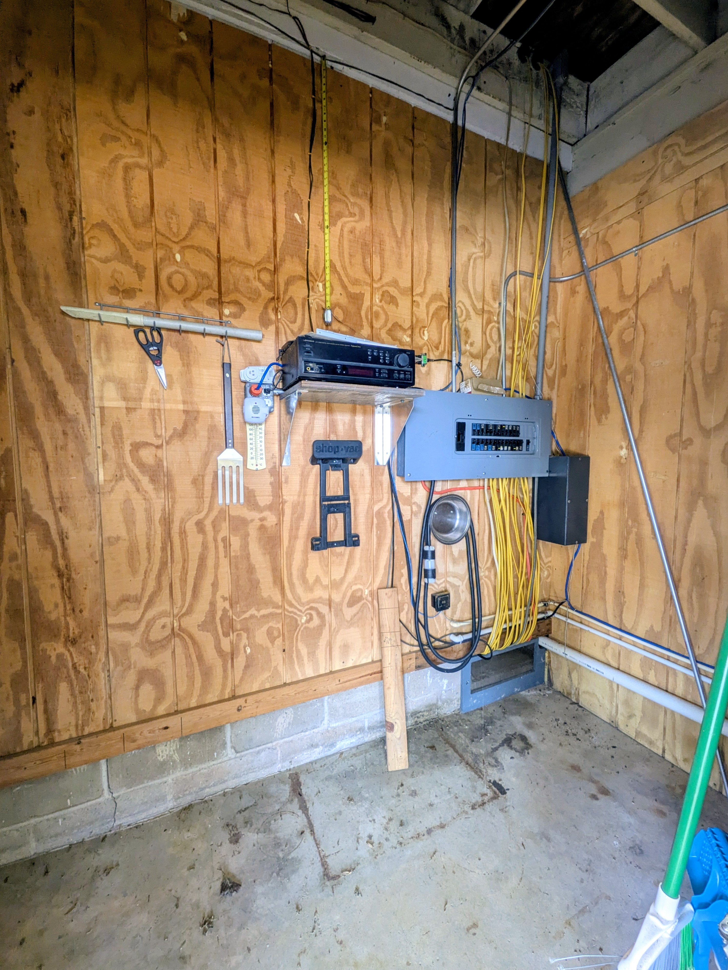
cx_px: 364
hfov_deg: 85.7
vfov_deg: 102.1
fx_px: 393
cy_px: 485
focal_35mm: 14
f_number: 2.2
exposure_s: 1/68.1
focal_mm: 1.85
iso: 90
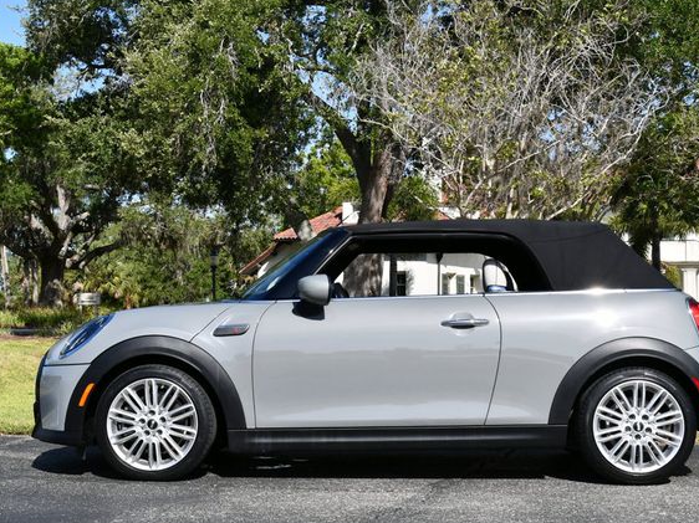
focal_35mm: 57
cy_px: 263
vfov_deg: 25.6
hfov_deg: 33.8
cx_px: 388
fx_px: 1151
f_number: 8
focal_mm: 26
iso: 110
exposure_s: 1/250
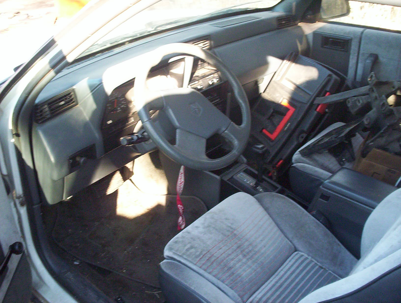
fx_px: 441
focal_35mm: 38
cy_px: 152
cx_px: 200
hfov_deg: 48.9
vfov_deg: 37.9
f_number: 4.5
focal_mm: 4.99
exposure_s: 1/63.3
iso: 200
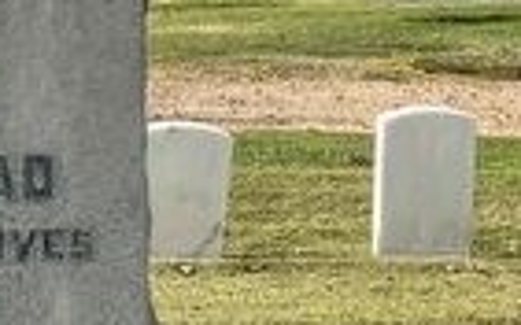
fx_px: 2214
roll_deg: +0.6
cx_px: -181
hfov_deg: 12.9
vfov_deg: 8.4
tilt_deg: -9.5
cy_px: 295
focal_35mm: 156
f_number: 1.6
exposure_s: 1/2358
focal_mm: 5.1
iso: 50
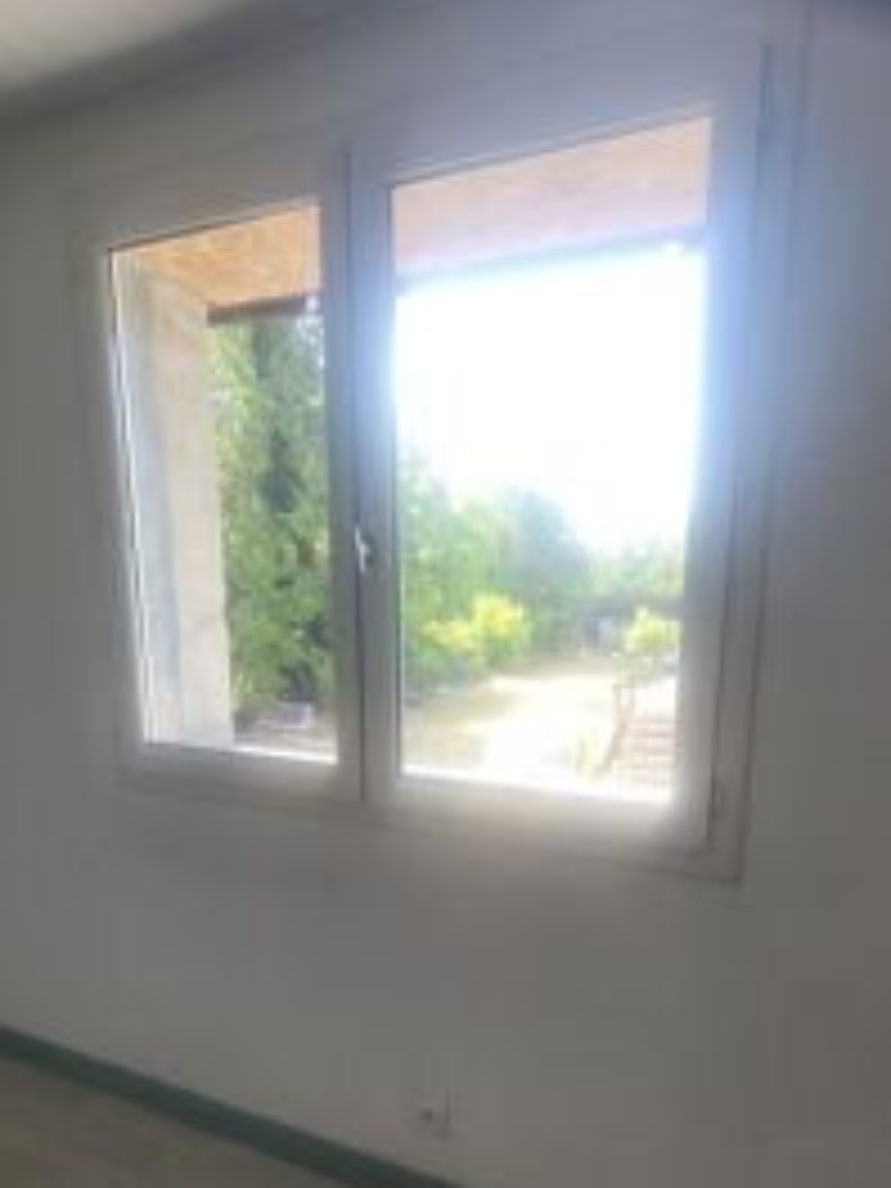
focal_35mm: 21
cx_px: 468
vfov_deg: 77.4
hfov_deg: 63.4
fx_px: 721
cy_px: 754
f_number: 2.2
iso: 50
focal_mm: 1.74
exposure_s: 1/100
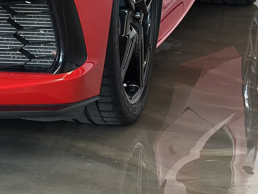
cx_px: -132
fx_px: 1200
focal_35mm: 161
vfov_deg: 9.0
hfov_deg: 11.7
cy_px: -96
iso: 125
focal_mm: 6.86
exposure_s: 1/150
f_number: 1.78
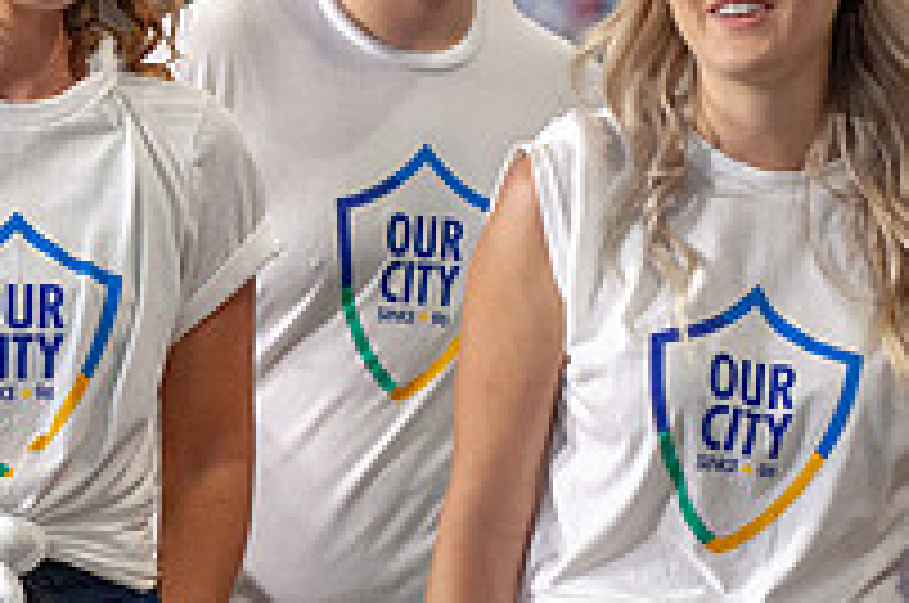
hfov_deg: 5.1
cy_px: 238
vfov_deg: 3.4
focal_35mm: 402
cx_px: 202
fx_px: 10134
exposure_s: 1/1000
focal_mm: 140
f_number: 2.8
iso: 3200
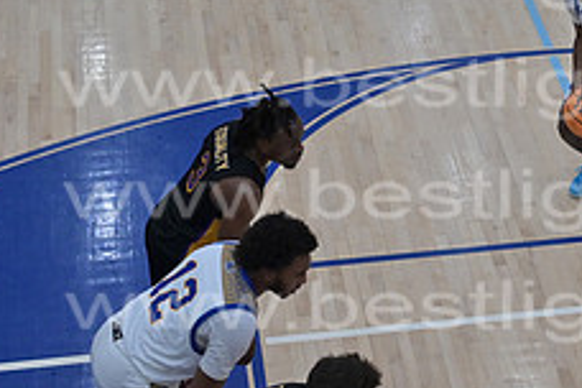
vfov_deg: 10.7
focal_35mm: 127
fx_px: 2053
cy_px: 33
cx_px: 641
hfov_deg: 15.7
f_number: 4
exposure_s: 1/800
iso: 3200
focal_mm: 50
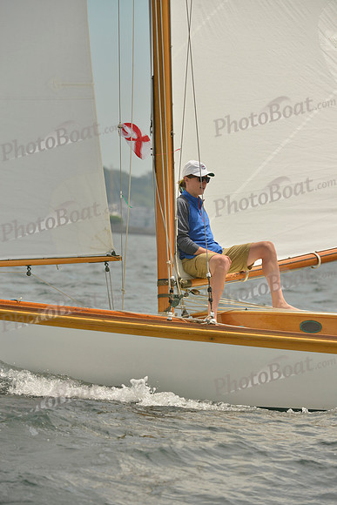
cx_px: 168
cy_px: 252
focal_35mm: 260
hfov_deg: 5.3
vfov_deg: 7.9
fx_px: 3648
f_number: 9
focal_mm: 260
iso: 280
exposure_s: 1/1250
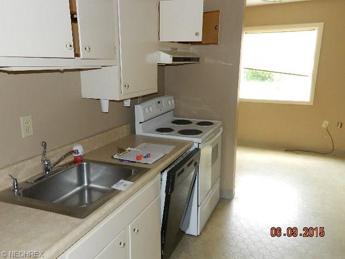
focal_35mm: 25
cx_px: 172
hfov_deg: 69.4
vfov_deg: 54.9
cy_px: 130
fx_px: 249
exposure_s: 1/30
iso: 200
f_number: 3.1
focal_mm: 4.5
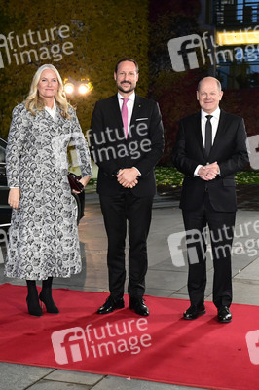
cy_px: 195
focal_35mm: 37
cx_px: 130
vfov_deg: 51.9
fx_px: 400
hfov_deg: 35.9
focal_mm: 37
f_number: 5
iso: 5000
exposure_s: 1/200
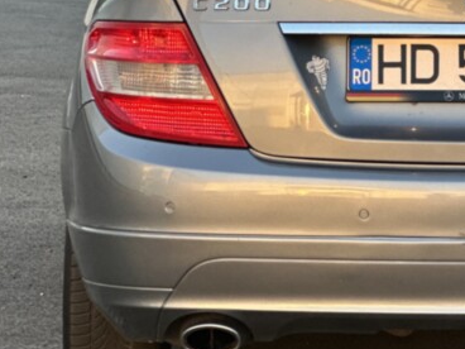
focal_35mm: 214
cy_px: 83
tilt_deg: -3.5
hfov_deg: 9.2
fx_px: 2875
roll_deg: -0.5
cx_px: 521
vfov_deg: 6.9
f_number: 2.8
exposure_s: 1/121
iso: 64
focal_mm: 9
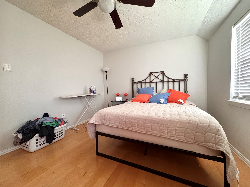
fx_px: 101
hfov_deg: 102.1
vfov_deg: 85.7
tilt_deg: -2.2
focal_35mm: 14
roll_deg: +1.0
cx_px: 125
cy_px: 94
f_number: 2.2
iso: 640
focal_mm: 2.22
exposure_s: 1/60
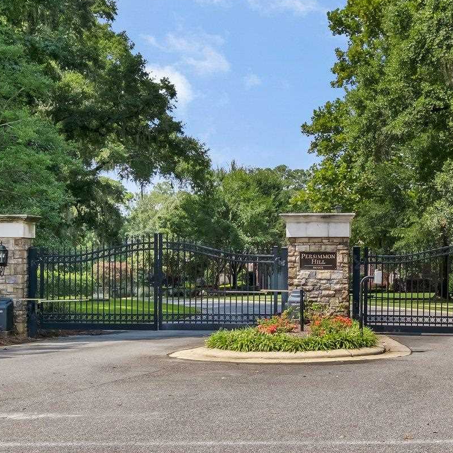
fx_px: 1066
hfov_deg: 23.8
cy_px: 252
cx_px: 331
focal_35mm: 72
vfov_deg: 24.0
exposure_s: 1/1000
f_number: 8
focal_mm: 21.9
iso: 320
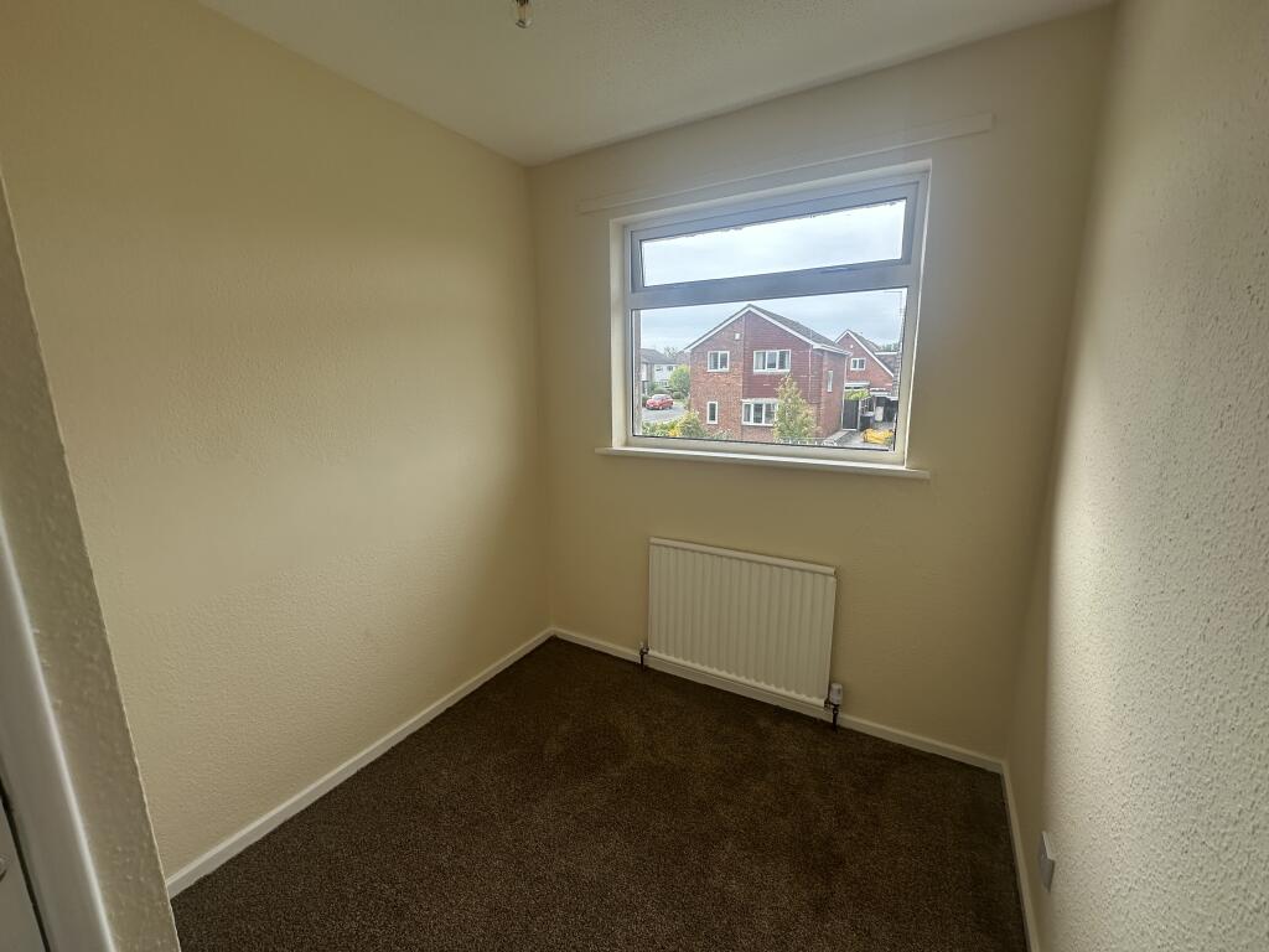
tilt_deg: -10.5
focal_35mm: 14
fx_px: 513
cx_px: 634
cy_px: 476
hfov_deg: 102.1
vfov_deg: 85.7
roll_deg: +1.1
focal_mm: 2.22
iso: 40
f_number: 2.2
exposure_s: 1/252
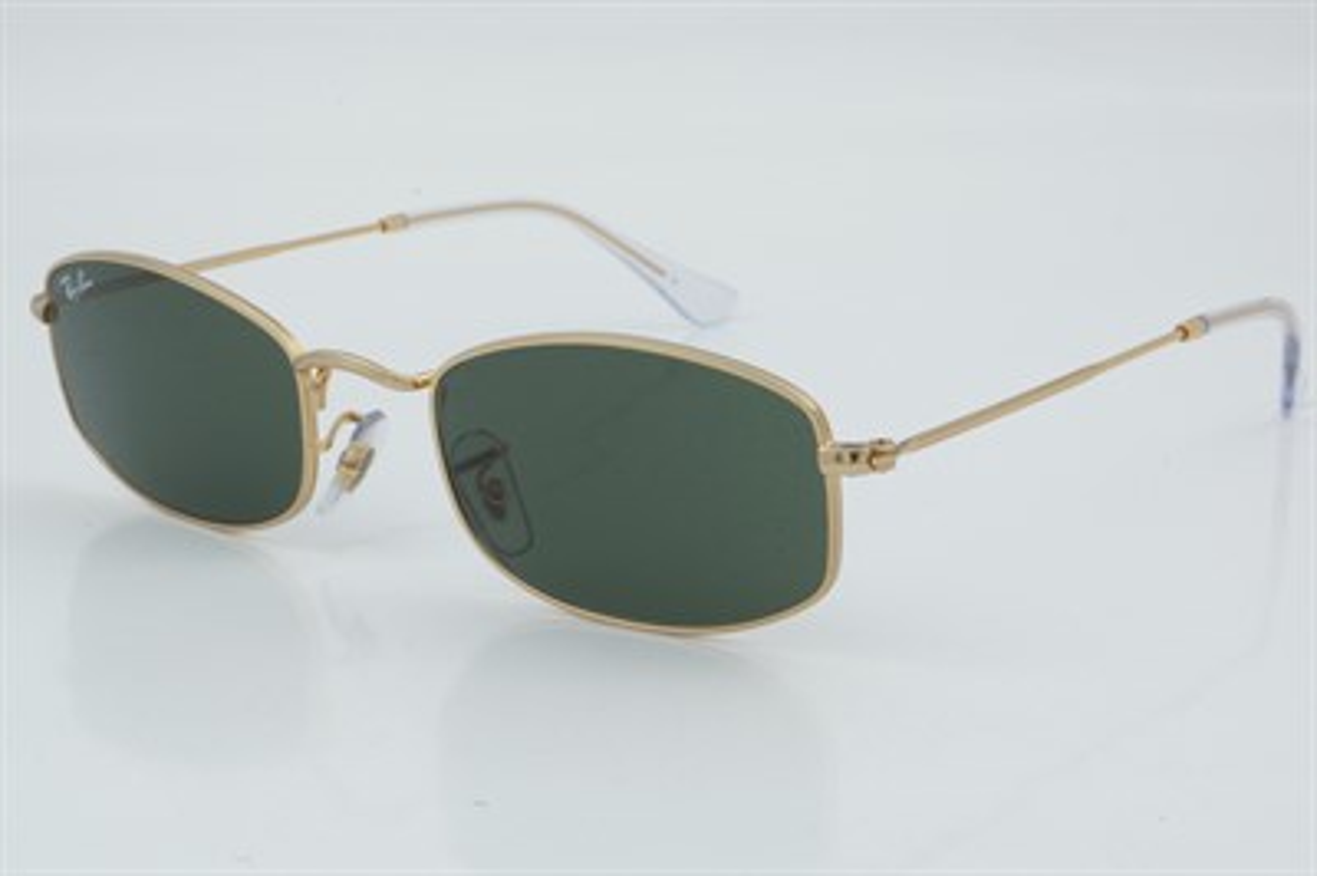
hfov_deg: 24.6
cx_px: 658
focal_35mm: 82
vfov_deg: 16.5
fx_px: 3016
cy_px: 438
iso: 100
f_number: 29
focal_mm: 55
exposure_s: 1/4
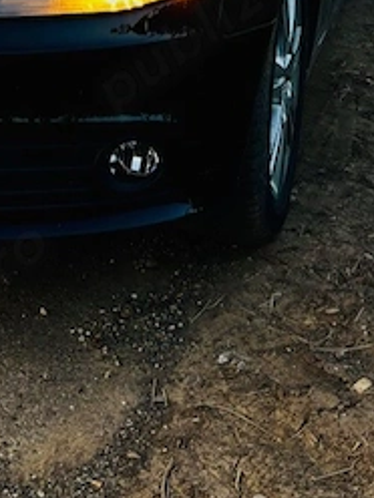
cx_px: -4
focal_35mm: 84
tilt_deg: -1.1
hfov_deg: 17.2
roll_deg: -2.8
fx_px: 1210
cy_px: -253
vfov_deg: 20.0
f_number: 1.6
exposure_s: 1/121
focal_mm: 5.96
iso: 80
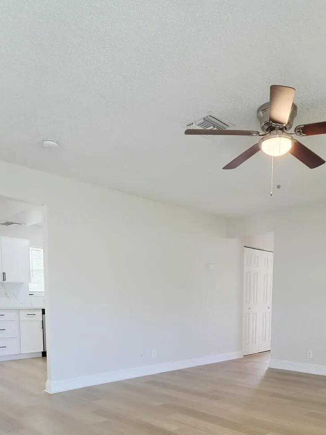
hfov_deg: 50.7
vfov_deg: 61.0
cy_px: 337
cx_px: 207
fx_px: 339
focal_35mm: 27
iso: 160
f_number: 1.9
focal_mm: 2.2
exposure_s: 1/60
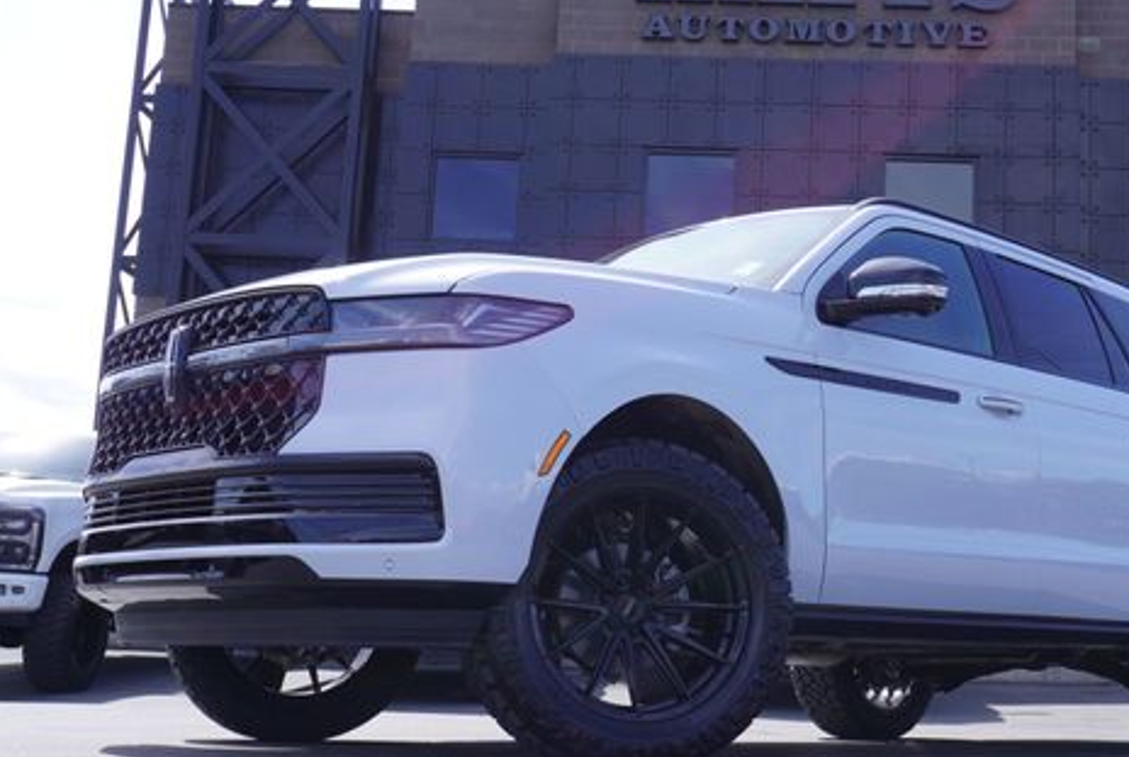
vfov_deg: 26.2
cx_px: 691
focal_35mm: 52
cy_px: 365
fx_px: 1624
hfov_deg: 38.2
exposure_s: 1/125
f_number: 9
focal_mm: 25
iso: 100
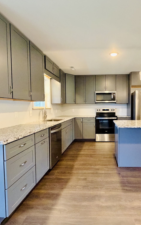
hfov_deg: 57.8
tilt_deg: -2.9
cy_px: 112
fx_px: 123
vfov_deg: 85.1
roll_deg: +0.5
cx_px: 98
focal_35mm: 20
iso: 500
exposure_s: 1/60
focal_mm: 2.22
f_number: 2.2
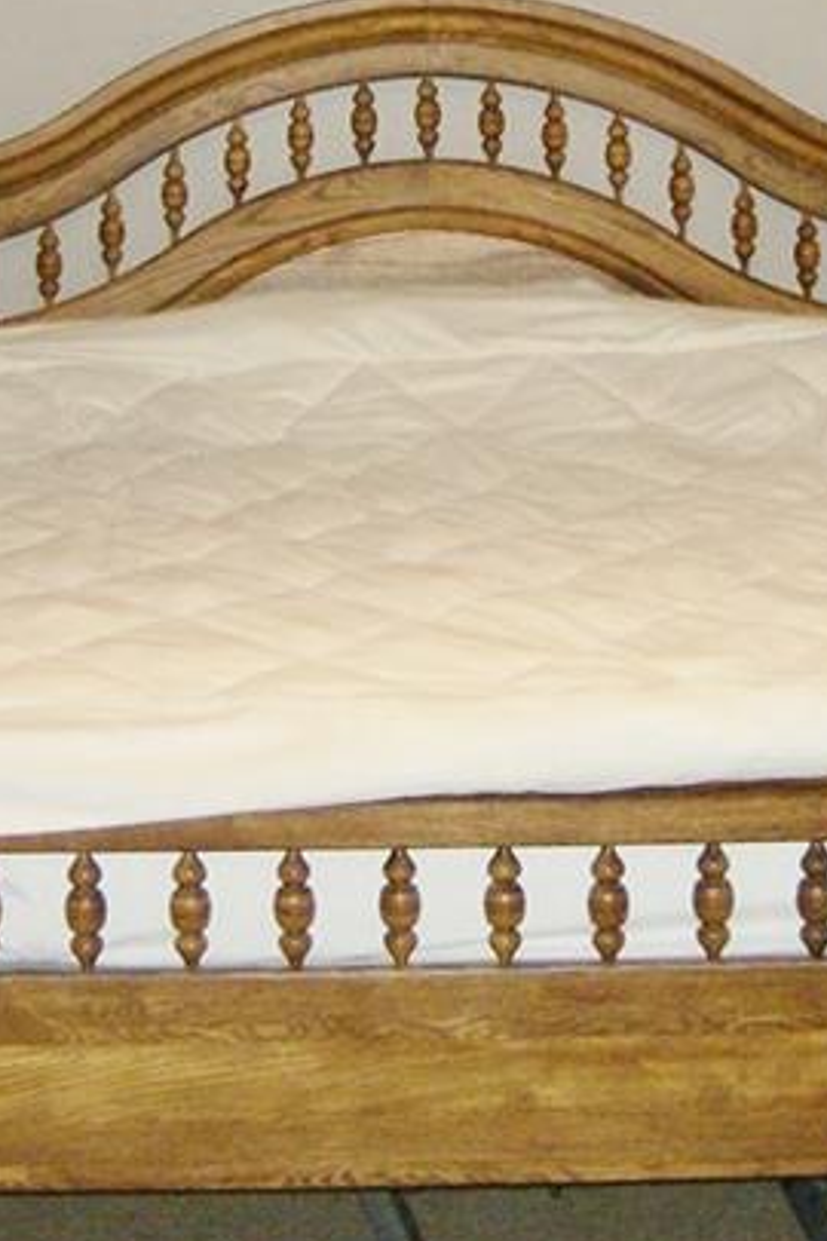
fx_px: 3239
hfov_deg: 14.5
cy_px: 205
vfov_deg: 21.4
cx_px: 458
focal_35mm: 94
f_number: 2.8
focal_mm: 6
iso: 200
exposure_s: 1/60
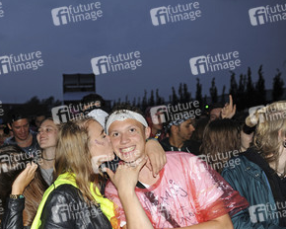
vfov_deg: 42.0
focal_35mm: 35
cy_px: 137
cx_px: 90
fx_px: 296
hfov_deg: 50.4
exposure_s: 1/200
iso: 200
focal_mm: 24
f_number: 2.8
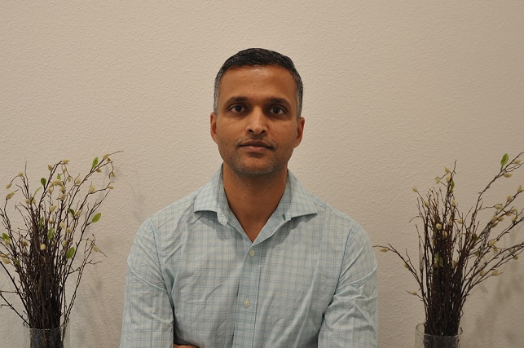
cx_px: 249
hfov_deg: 41.9
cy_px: 163
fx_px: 683
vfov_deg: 28.6
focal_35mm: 47
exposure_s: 1/25
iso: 400
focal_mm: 24
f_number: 5.6
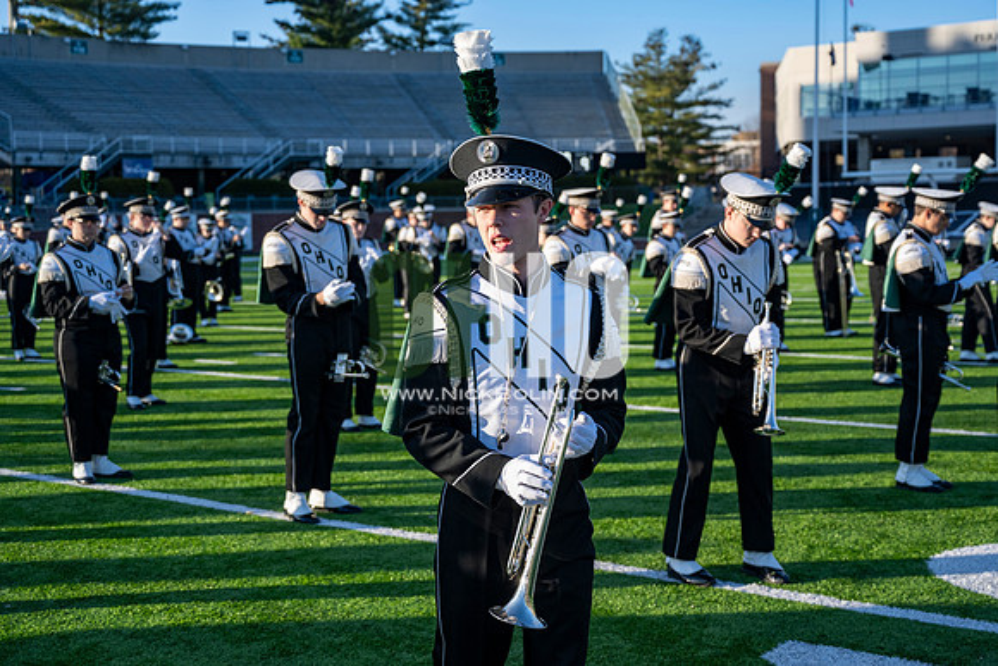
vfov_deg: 28.7
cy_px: 333
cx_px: 499
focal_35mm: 47
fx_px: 1303
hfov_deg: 41.9
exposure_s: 1/800
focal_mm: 47
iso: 160
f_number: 4
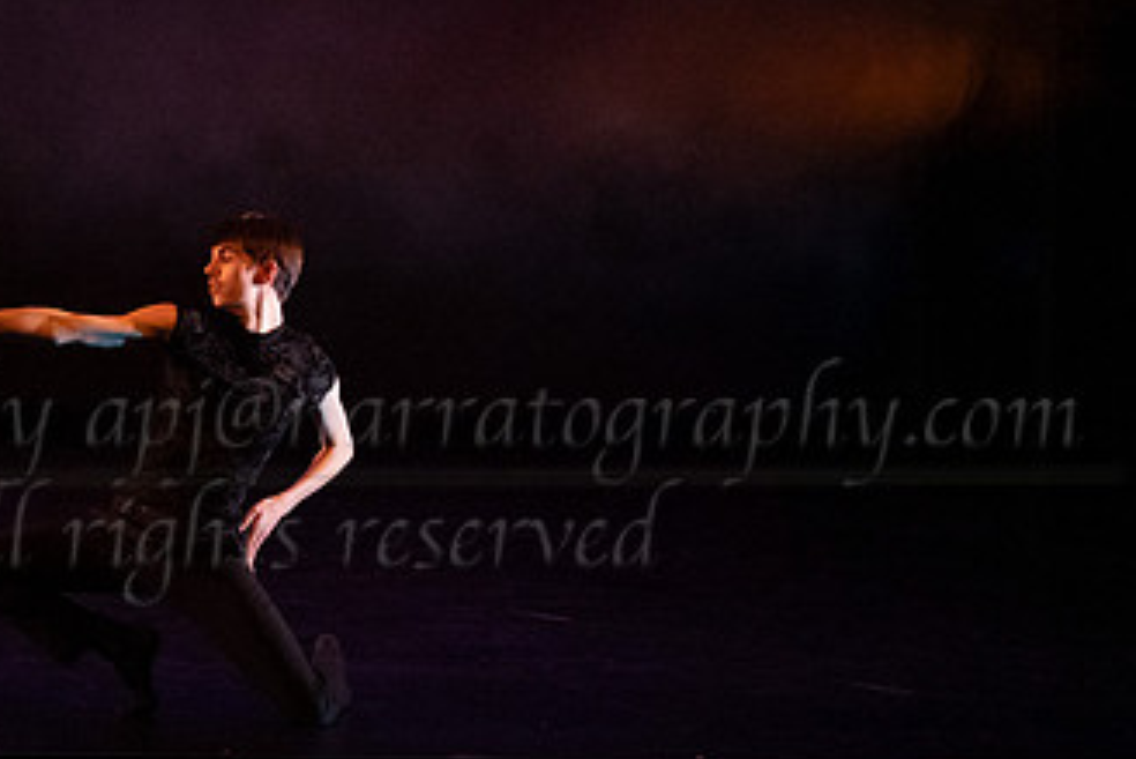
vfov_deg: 9.5
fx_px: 4546
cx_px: 148
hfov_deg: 14.1
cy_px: 465
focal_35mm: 144
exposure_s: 1/400
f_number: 2.8
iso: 4000
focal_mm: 70
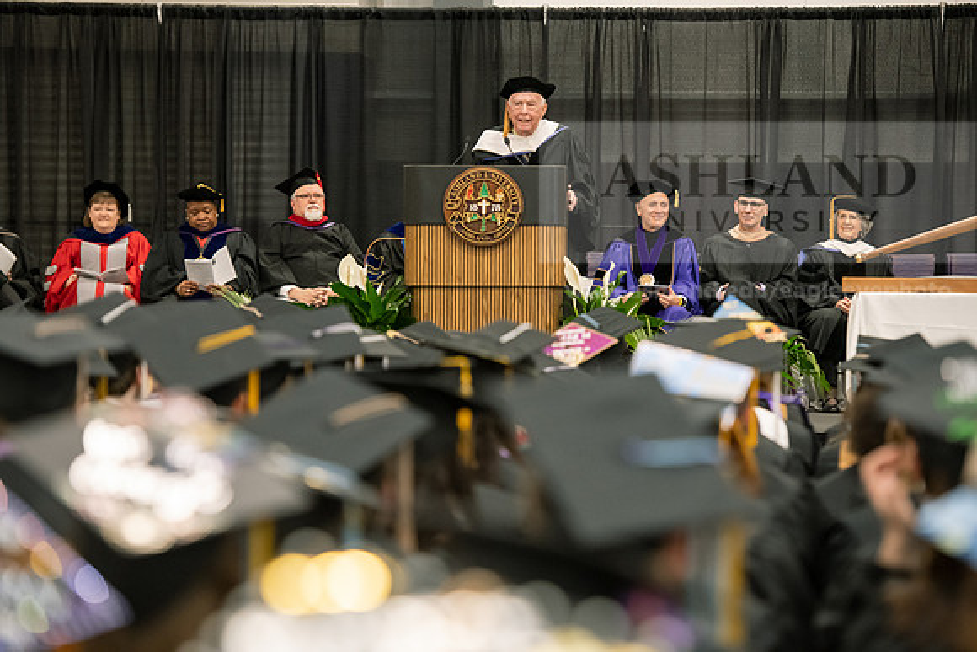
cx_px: 488
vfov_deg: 9.8
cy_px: 326
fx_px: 3800
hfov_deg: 14.7
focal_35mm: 140
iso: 3200
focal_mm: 140
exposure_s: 1/200
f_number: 3.5
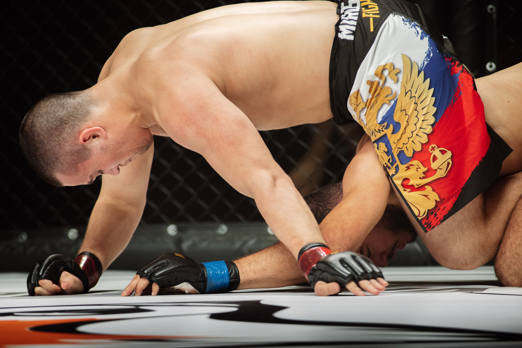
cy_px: 174
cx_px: 261
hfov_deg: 10.3
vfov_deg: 6.9
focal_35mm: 200
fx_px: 2901
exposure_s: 1/1000
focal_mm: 200
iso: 2000
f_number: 4
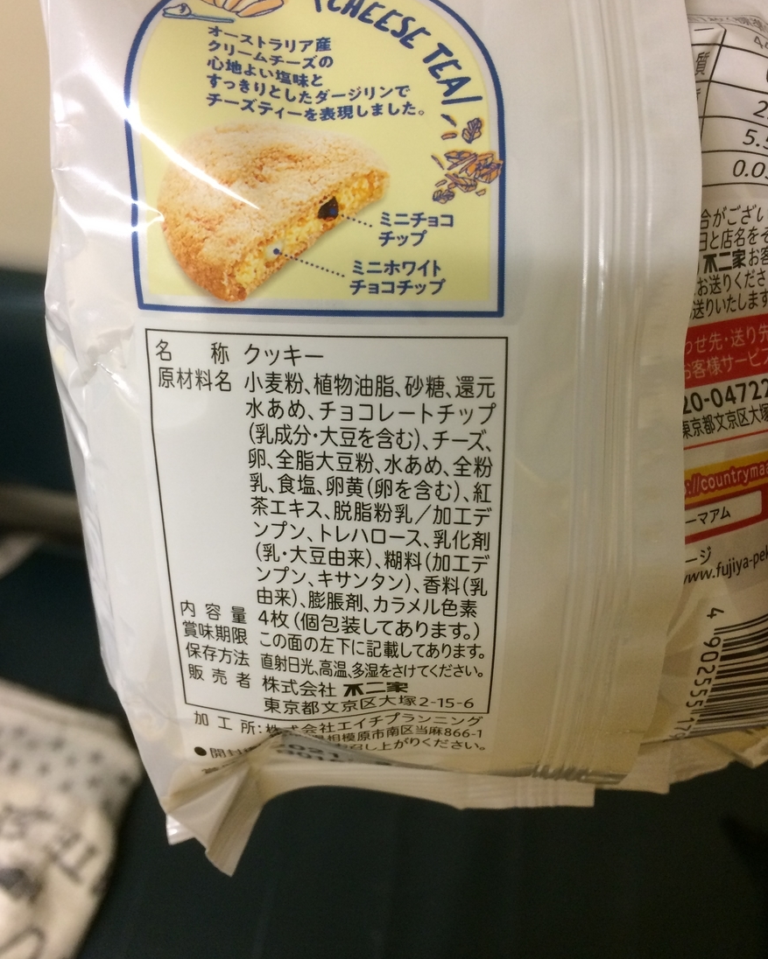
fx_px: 881
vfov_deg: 57.1
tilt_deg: -62.0
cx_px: 378
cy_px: 444
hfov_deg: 47.1
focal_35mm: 31
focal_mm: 4.15
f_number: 2.2
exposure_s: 1/30
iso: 100
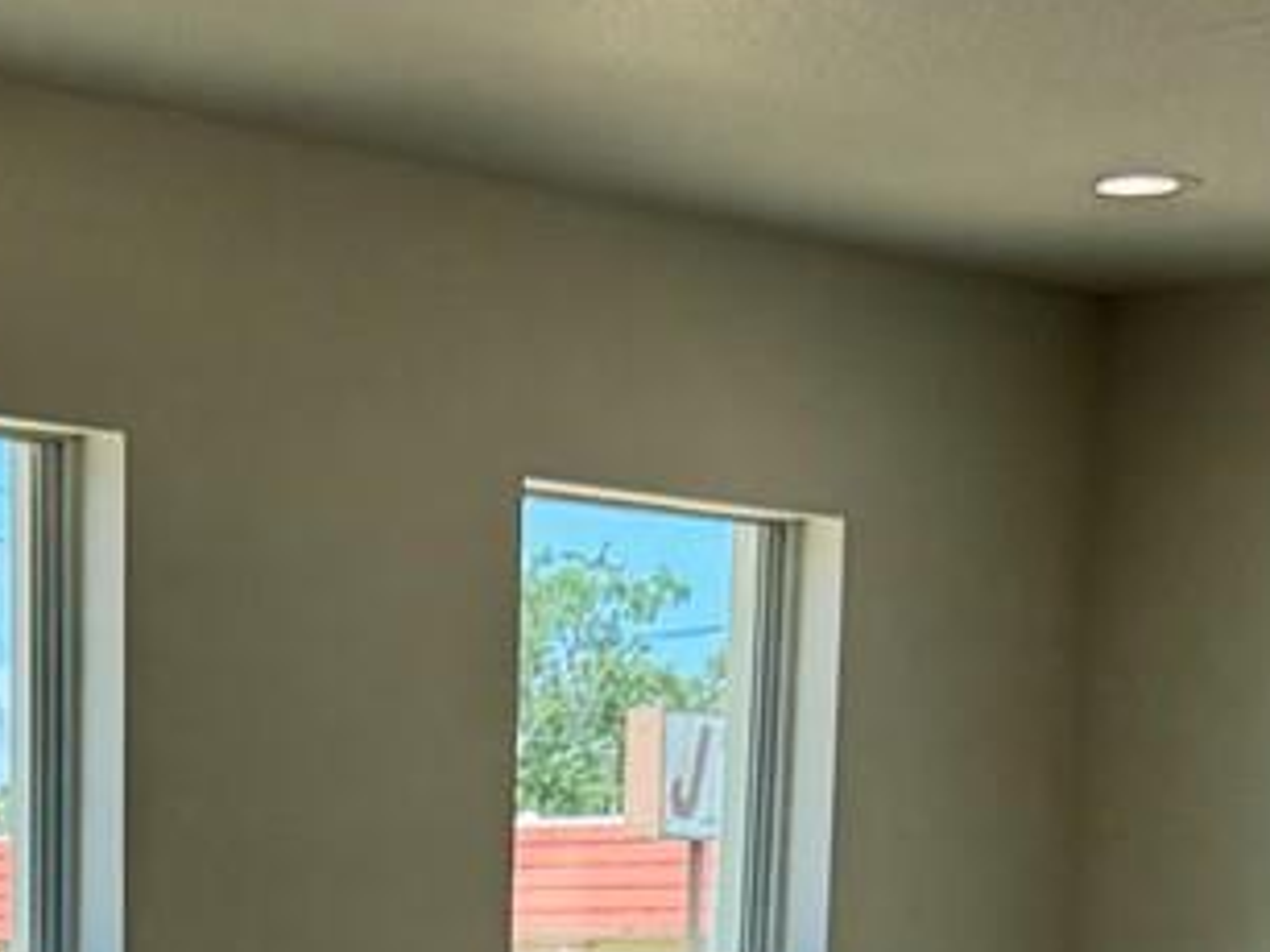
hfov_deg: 15.5
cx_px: 4
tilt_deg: -11.3
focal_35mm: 125
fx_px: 4584
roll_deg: -0.5
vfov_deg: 10.8
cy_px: 1900
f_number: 1.78
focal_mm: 6.76
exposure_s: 1/535
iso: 80
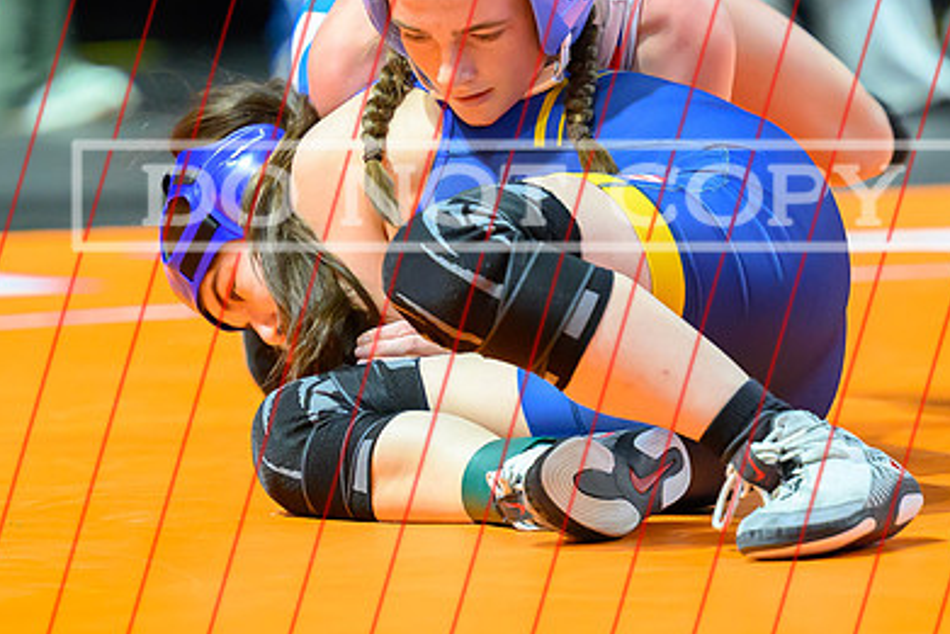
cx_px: 308
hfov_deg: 5.7
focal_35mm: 359
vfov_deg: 3.8
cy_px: 173
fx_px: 9477
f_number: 2.8
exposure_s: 1/640
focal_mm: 140
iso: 4000
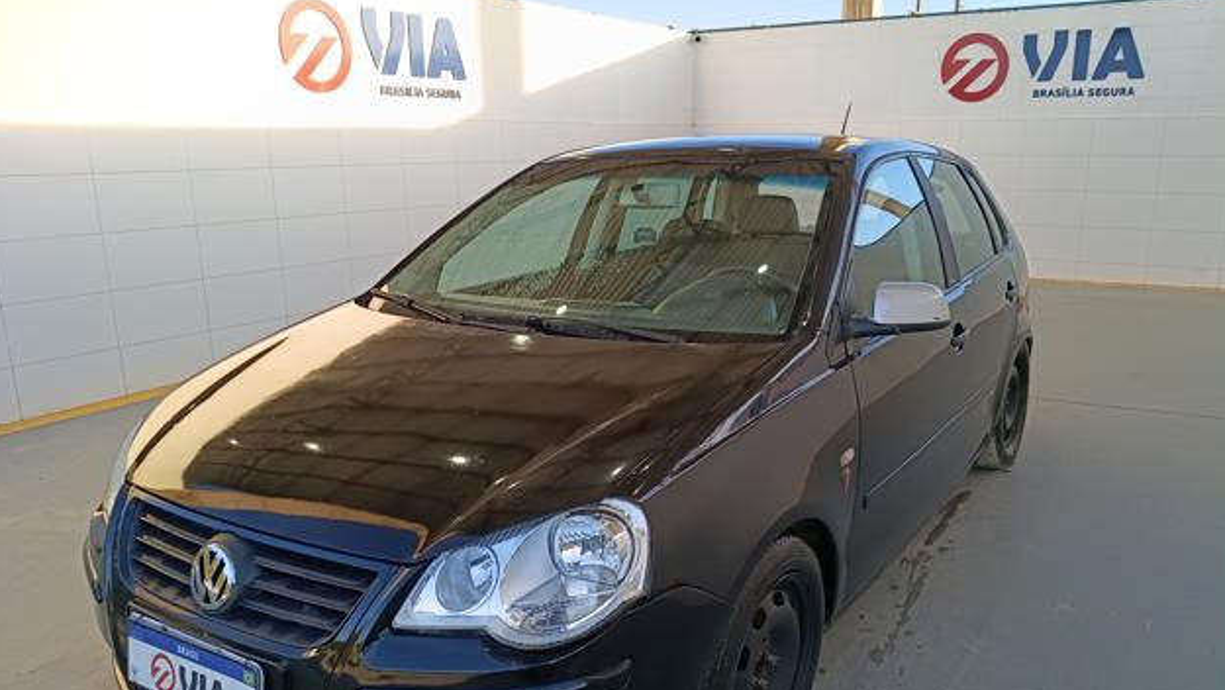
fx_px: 942
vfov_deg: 40.0
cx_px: 619
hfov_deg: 66.0
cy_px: 419
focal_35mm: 29
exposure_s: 1/216
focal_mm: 4.81
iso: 149
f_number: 1.8
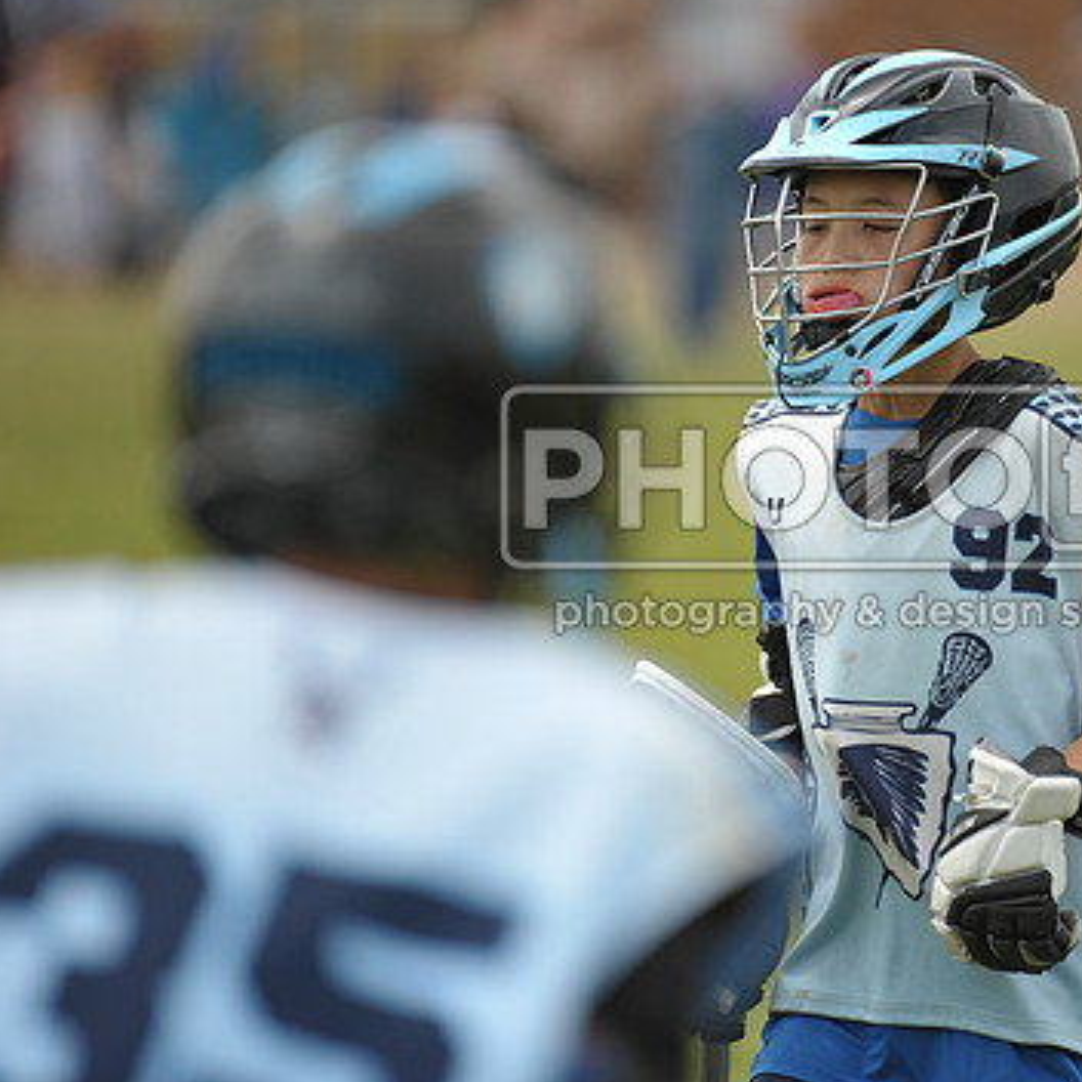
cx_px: 867
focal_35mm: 560
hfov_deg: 3.1
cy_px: 498
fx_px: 19804
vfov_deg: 3.1
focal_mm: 400
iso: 800
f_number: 4
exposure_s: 1/2500
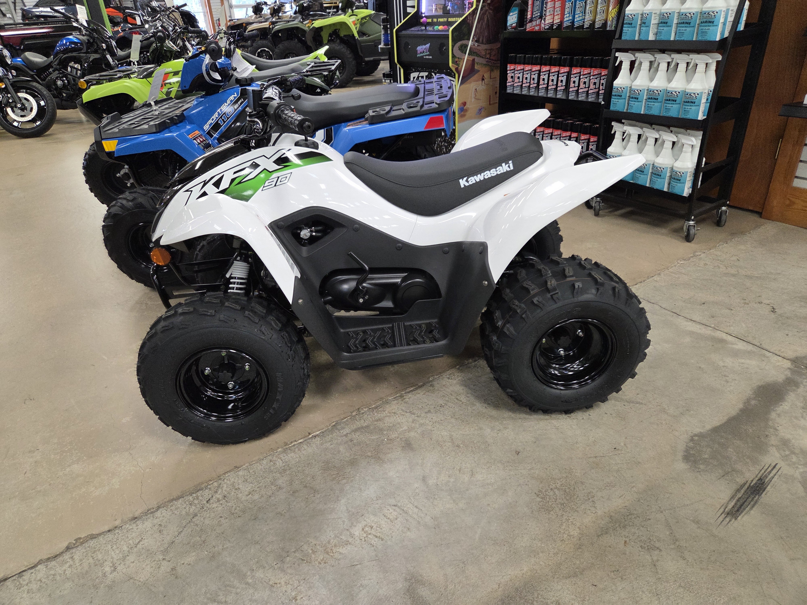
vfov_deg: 58.9
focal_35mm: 23
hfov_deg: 73.9
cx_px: 404
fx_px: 536
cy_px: 302
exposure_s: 1/120
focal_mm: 5.4
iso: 320
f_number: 1.8
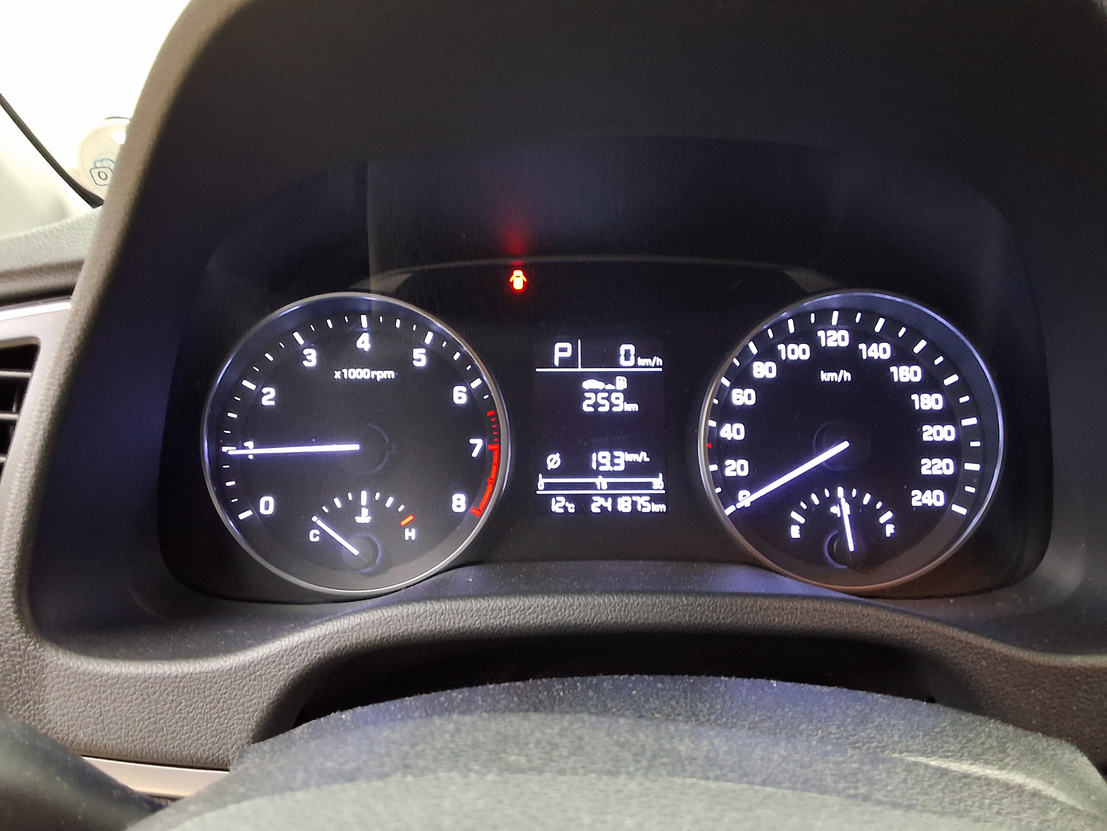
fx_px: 895
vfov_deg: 49.7
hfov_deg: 63.4
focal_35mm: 28
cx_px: 554
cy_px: 416
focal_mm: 2.91
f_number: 1.9
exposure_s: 1/17
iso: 500
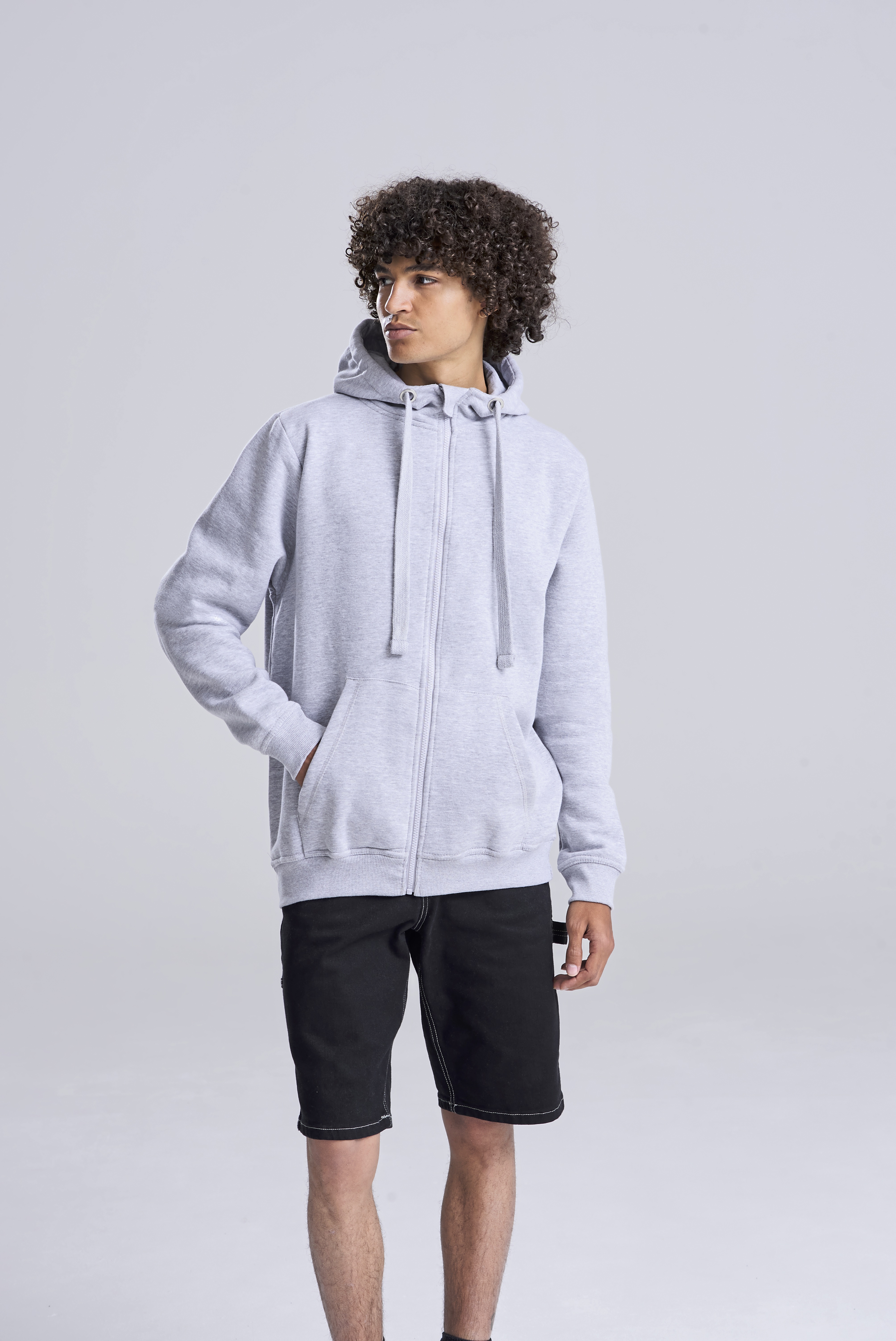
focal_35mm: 95
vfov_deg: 21.5
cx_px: 448
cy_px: 670
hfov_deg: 14.4
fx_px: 3543
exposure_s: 1/160
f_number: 10
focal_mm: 95
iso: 400
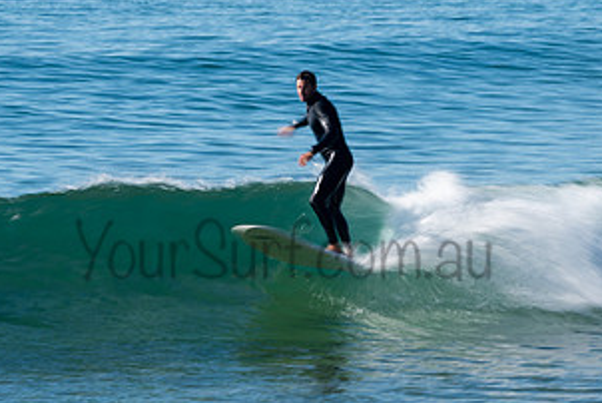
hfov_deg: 1.8
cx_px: 294
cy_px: 224
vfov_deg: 1.2
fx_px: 19215
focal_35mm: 1148
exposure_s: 1/20
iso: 31
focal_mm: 500
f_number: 16
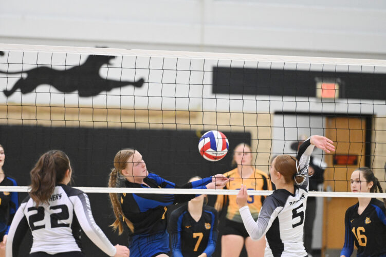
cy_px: 128
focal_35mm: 200
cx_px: 193
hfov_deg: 10.3
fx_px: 2143
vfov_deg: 6.9
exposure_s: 1/1000
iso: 10000
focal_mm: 200
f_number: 2.8
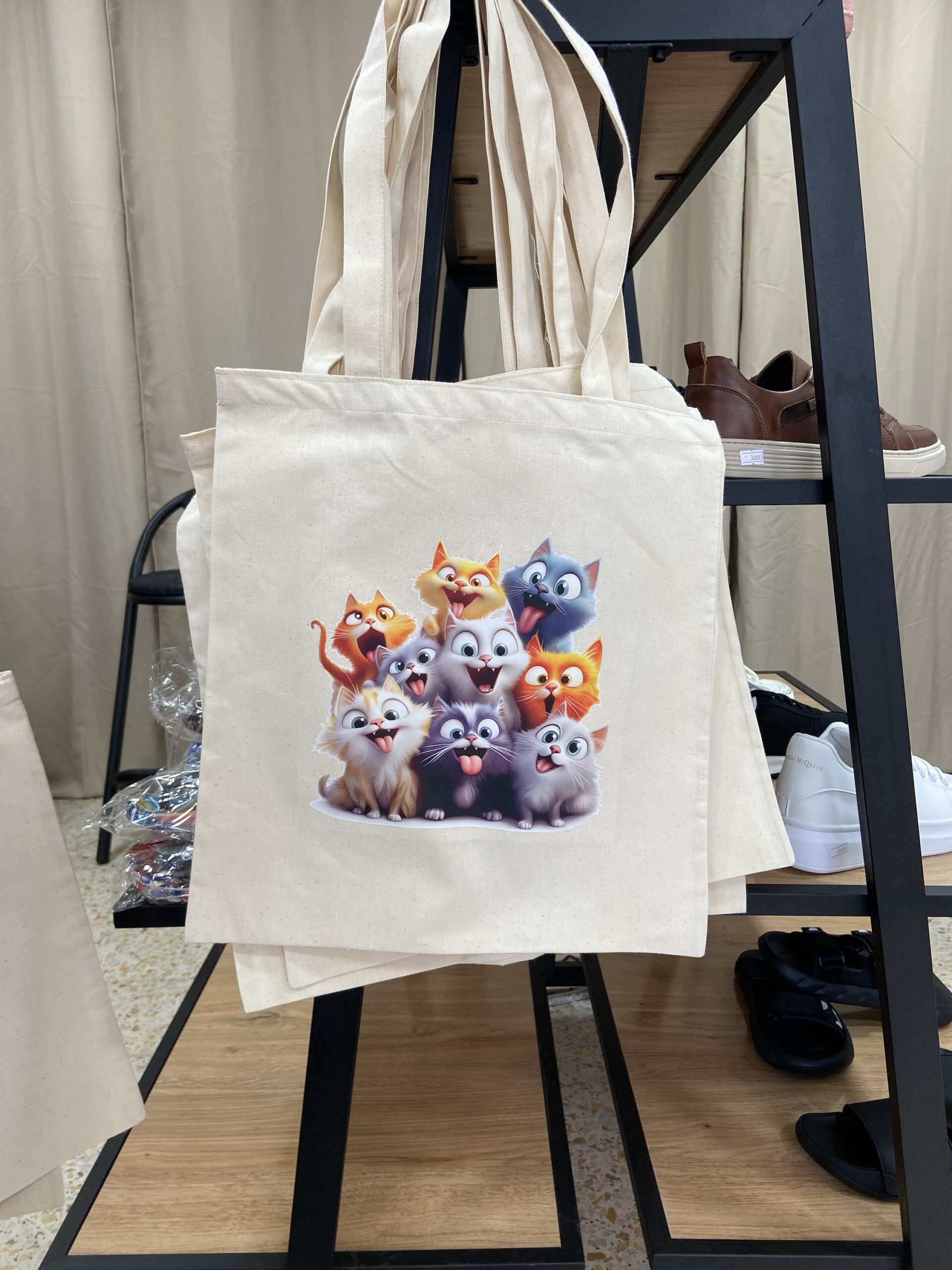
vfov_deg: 67.3
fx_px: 953
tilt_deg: -7.4
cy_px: 635
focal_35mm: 26
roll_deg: +1.9
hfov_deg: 53.1
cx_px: 476
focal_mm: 4.25
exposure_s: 1/121
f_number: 1.8
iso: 64
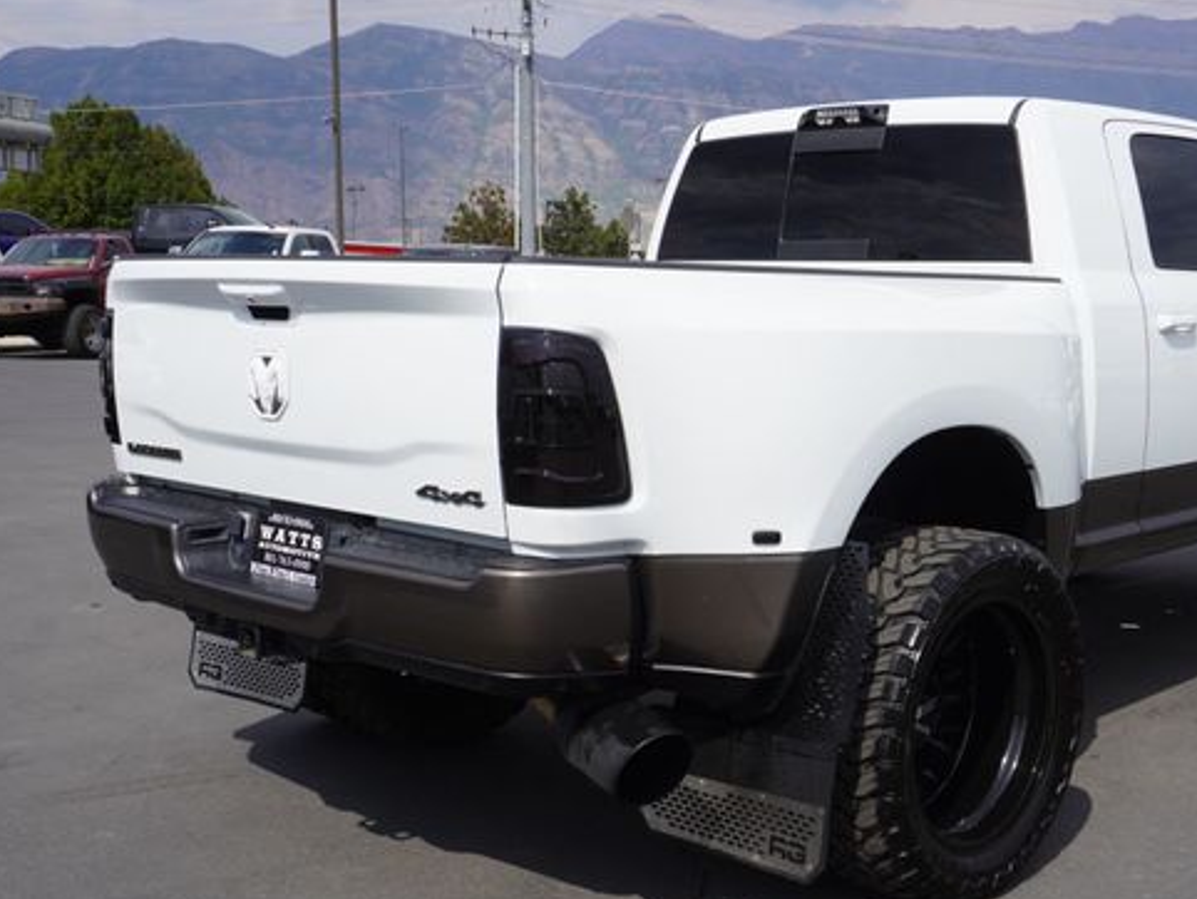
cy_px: 512
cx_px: 782
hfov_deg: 40.8
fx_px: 1591
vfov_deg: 31.5
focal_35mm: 46
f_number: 11
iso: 100
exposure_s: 1/250
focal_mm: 24
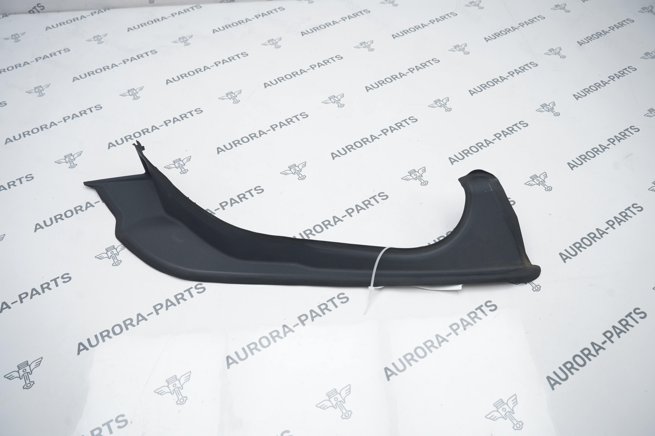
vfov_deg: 46.4
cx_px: 328
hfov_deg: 65.5
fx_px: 509
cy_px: 218
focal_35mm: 28
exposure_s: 1/160
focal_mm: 28
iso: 500
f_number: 6.3
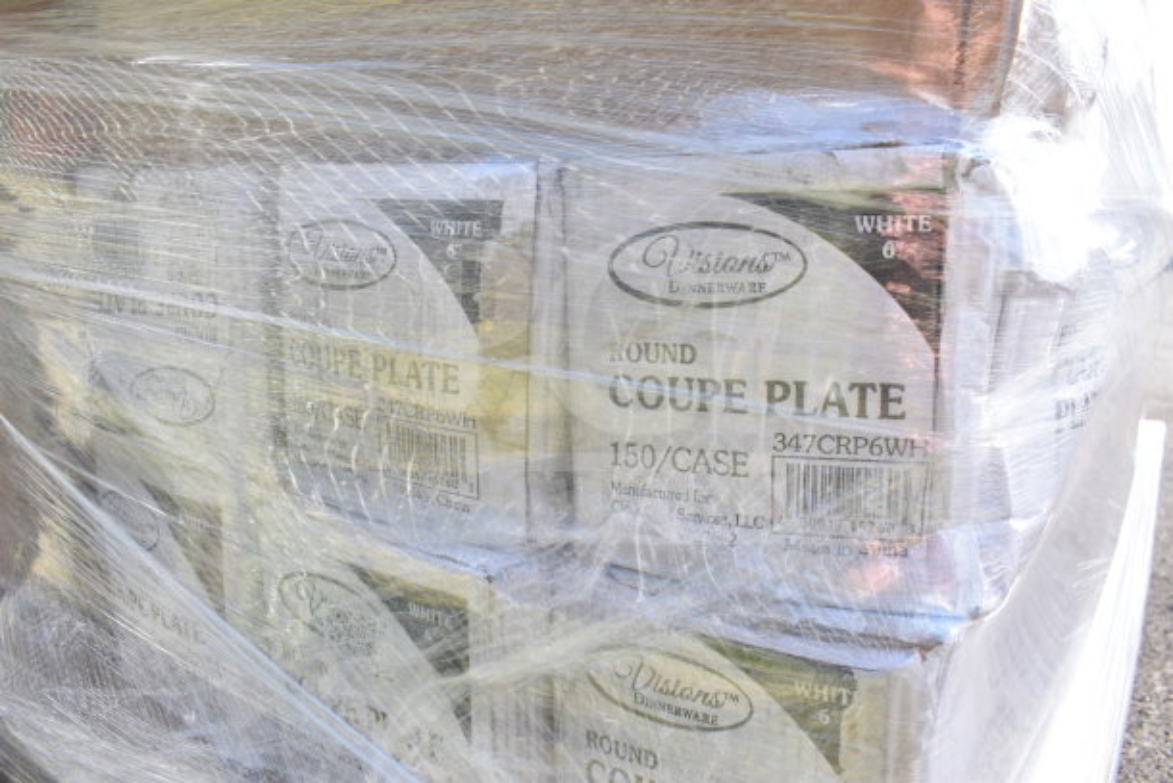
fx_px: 880
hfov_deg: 67.4
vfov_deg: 48.0
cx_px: 586
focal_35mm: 27
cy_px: 392
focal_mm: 18
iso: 200
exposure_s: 1/200
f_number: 5.6
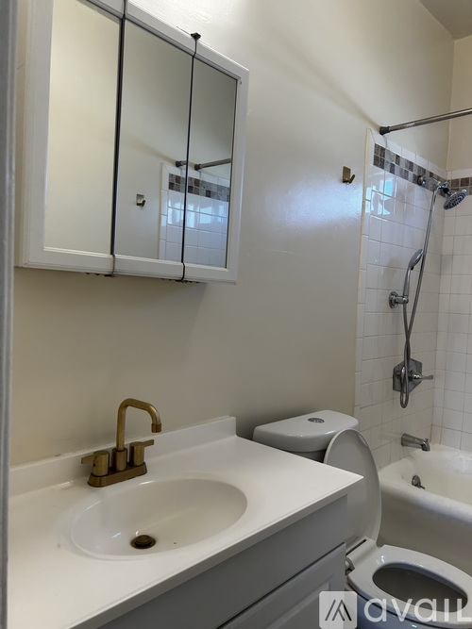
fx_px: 473
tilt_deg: +1.1
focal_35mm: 26
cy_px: 314
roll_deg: -2.6
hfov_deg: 53.0
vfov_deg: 67.3
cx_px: 236
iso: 50
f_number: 1.5
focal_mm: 5.7
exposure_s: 1/120
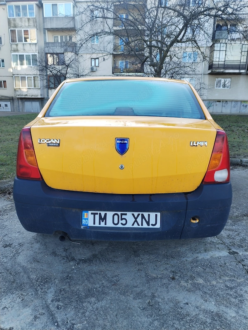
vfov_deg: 61.7
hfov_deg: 48.2
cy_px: 165
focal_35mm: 29
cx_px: 124
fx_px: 277
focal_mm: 4.75
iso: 100
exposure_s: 1/214
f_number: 1.8
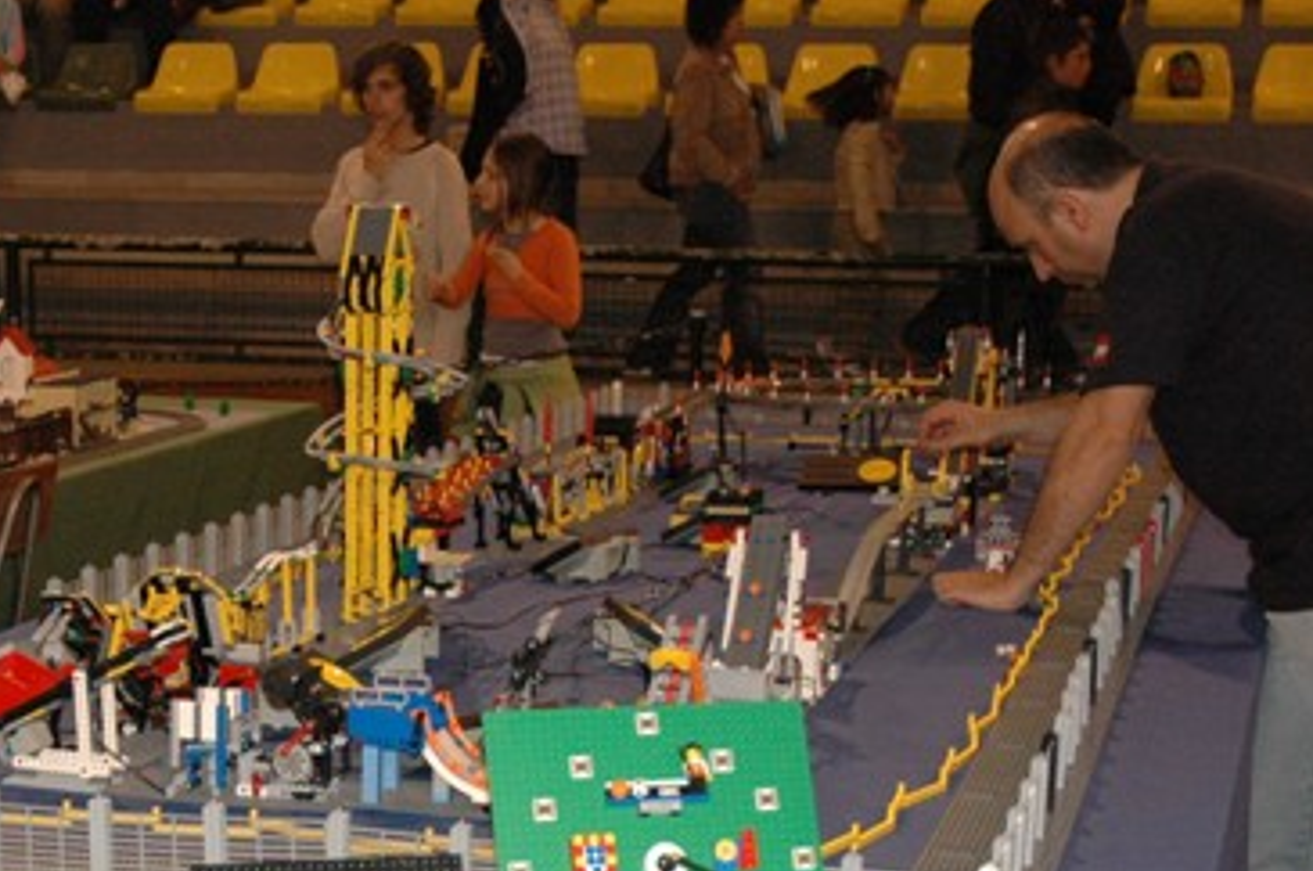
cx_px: 378
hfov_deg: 25.5
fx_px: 2876
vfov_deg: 16.8
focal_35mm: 79
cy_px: 867
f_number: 4
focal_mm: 24
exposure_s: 1/60
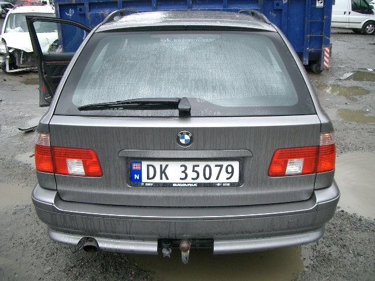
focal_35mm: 35
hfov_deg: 52.6
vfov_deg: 40.7
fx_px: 379
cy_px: 140
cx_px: 188
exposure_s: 1/60
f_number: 2.6
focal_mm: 5.8
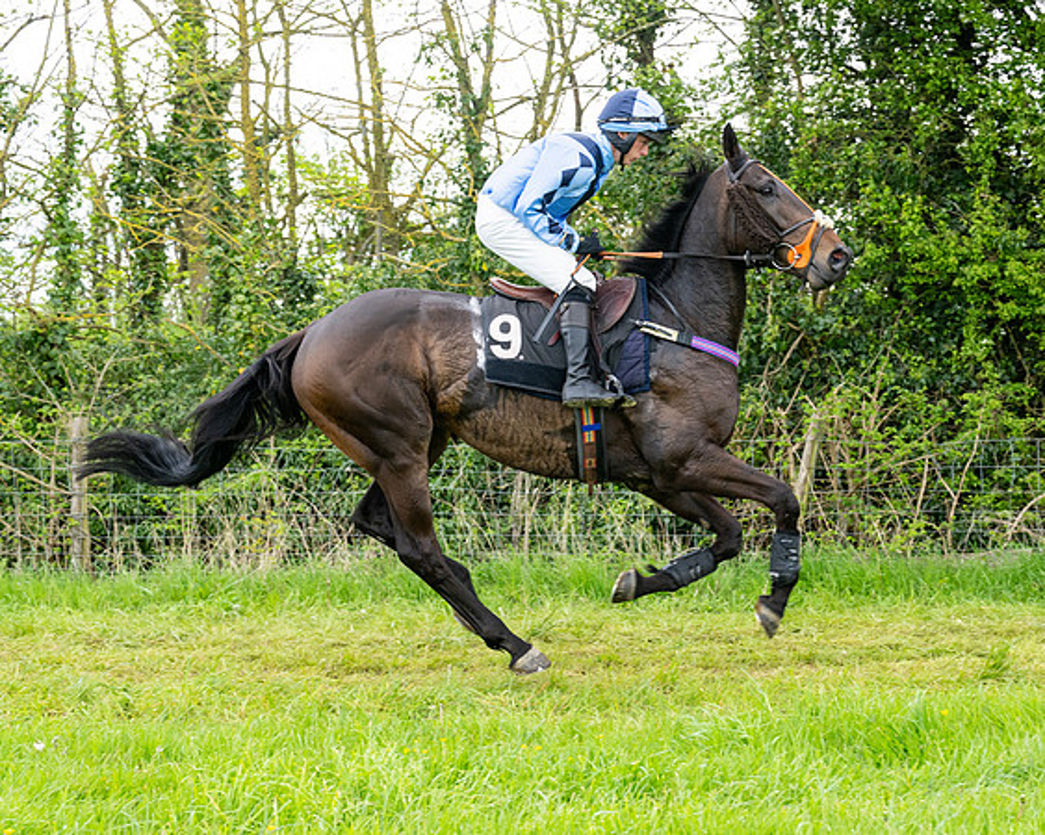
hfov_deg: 19.4
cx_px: 476
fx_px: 3048
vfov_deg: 15.6
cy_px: 408
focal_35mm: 99
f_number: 5
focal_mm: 70
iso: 400
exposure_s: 1/640
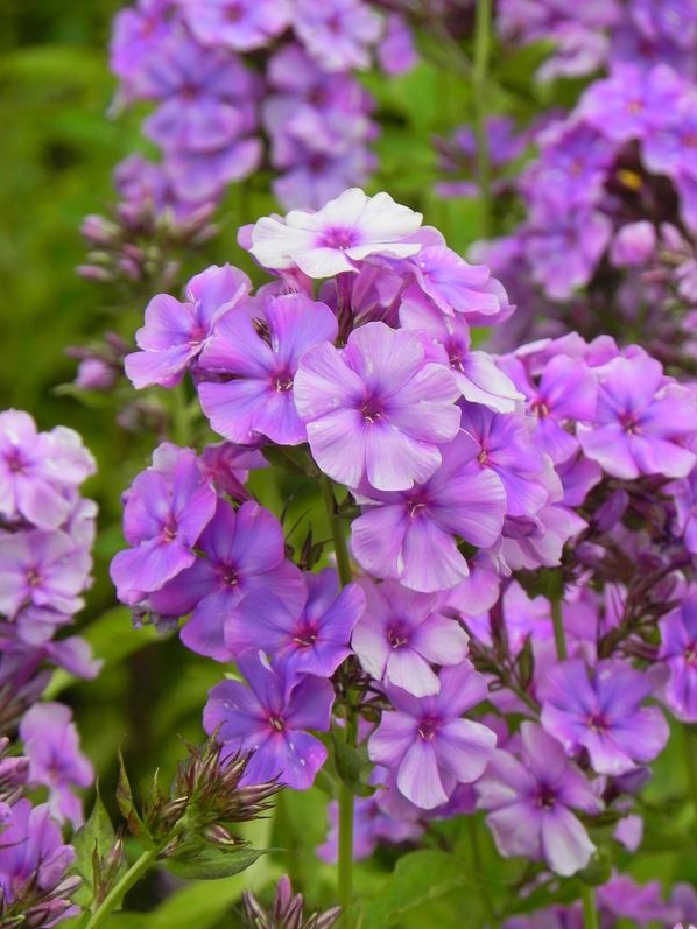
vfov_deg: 8.0
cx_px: 348
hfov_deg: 6.0
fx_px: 6656
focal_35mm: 248
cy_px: 465
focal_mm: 44
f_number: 5.6
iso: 160
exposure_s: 1/200
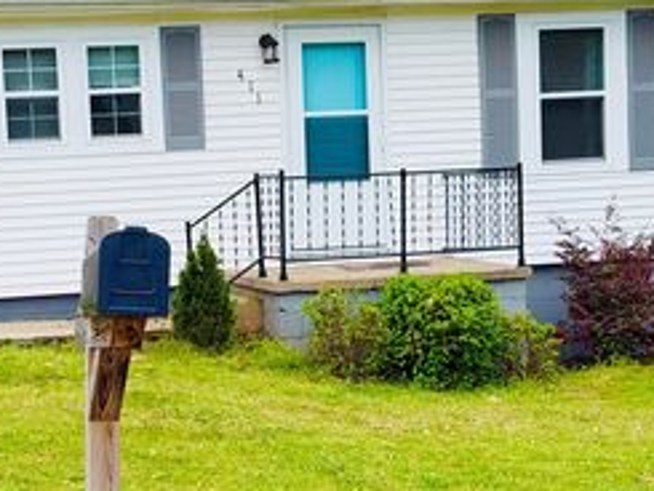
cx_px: 200
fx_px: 1852
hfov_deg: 19.9
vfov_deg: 15.1
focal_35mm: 98
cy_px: 311
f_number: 1.78
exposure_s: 1/1980
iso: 64
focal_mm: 6.76
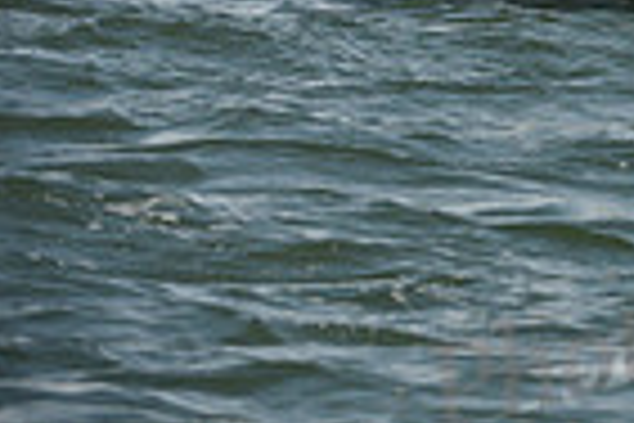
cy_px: -439
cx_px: 1299
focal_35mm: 821
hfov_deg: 2.5
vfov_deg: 1.7
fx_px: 14458
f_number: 8
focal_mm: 200
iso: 400
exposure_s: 1/1250
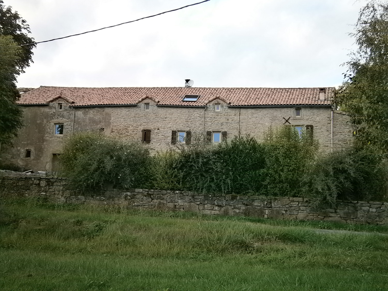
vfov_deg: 39.7
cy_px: 146
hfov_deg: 51.4
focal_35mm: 36
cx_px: 194
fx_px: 404
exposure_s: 1/200
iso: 80
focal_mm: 6.4
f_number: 3.1
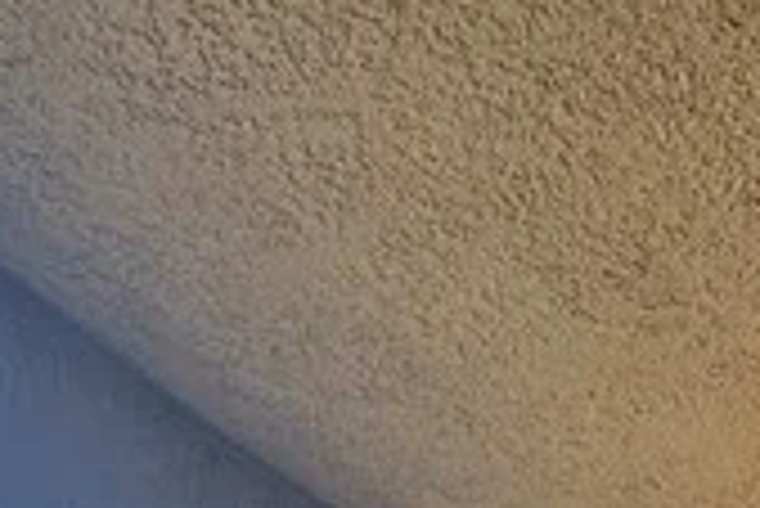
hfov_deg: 23.0
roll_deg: -2.3
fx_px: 1859
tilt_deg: -5.7
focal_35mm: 88
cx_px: 513
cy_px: 1362
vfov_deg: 11.6
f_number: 2.2
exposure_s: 1/341
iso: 40
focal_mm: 2.22
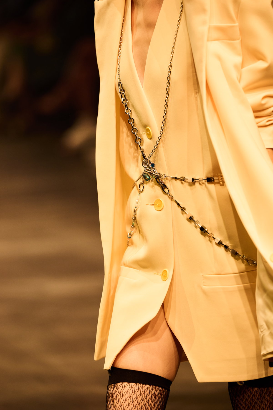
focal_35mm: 200
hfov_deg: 6.9
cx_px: 136
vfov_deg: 10.3
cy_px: 205
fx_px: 2275
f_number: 3.5
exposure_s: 1/400
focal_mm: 200
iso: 1000
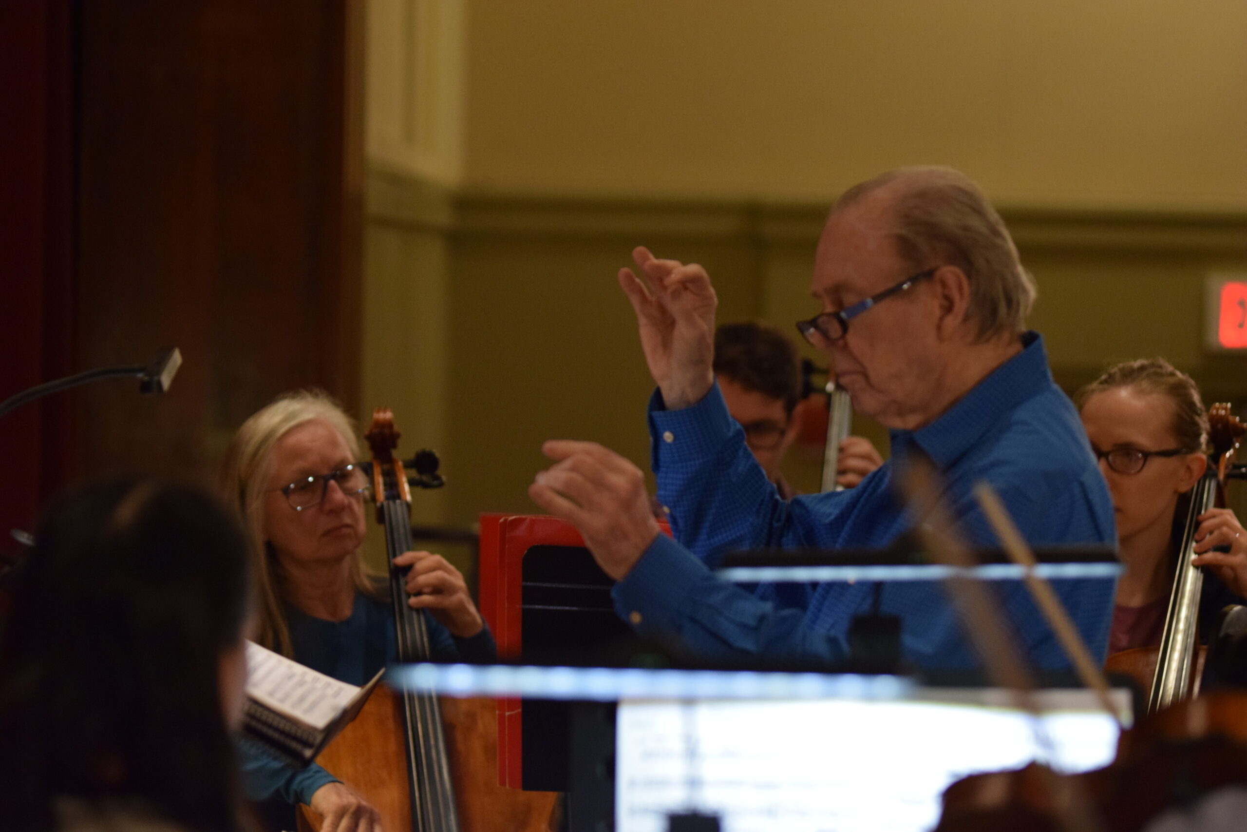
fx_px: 5715
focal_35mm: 165
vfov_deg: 8.3
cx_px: 624
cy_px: 416
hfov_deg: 12.5
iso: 2000
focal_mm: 110
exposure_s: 1/125
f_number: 2.8
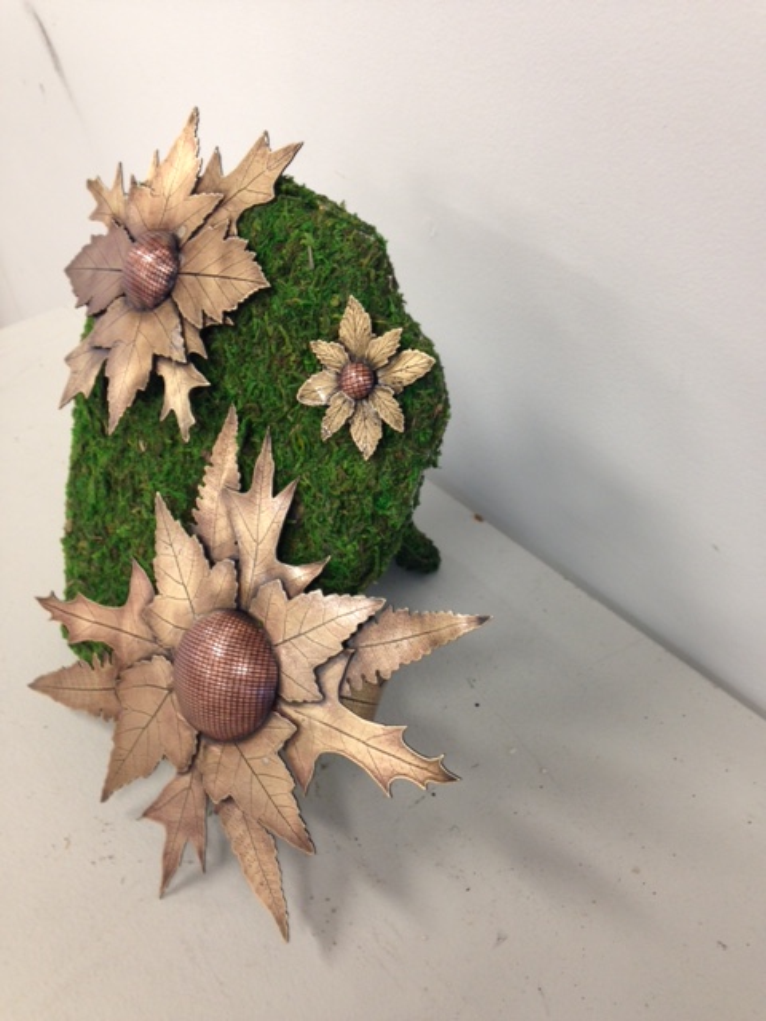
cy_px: 510
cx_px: 383
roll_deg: +2.0
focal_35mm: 33
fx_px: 974
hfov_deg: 42.9
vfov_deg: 55.4
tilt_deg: -42.4
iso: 64
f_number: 2.4
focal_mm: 4.12
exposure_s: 1/20
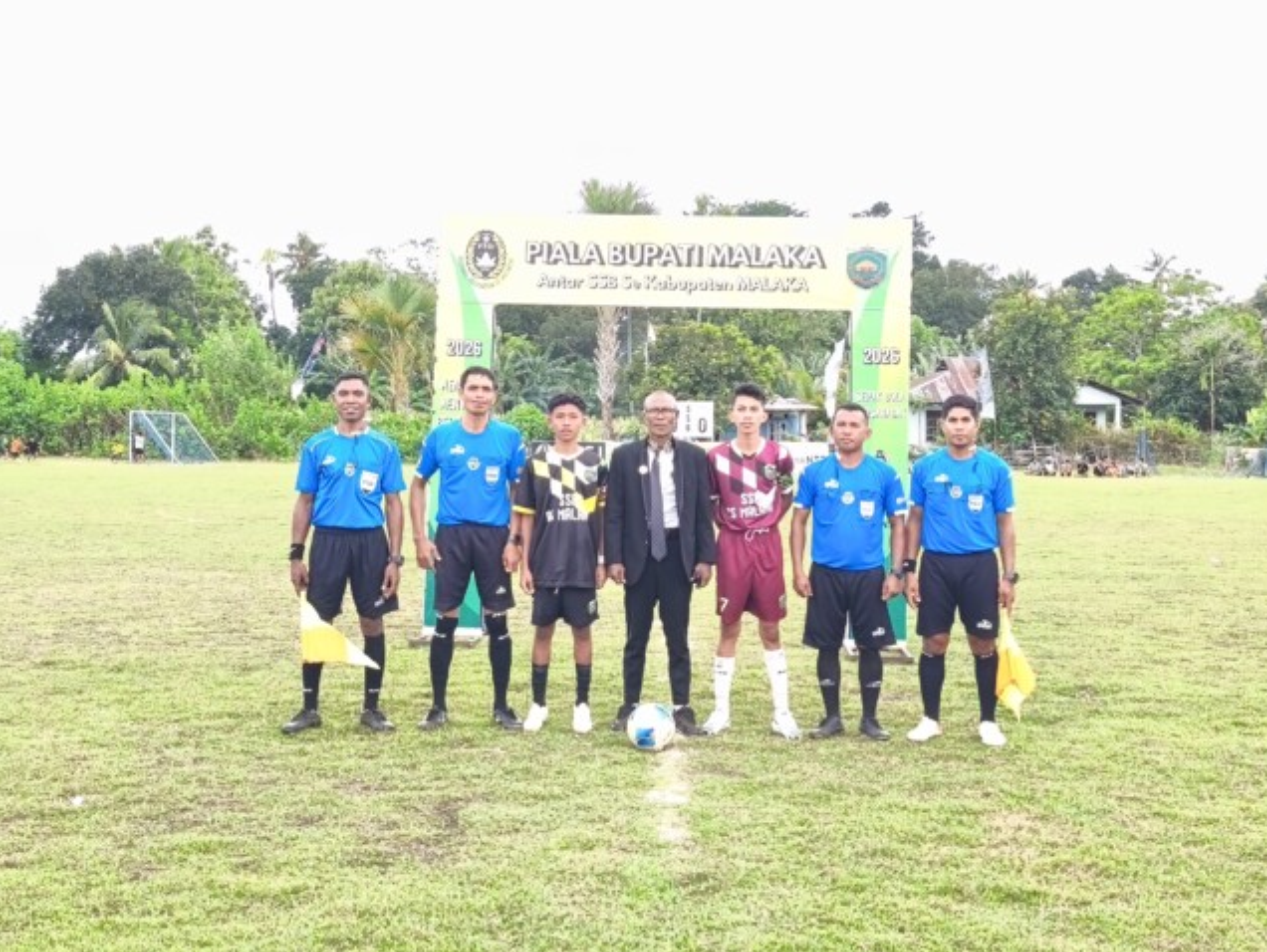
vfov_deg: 30.9
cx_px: 635
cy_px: 474
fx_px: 1722
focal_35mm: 47
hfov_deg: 40.4
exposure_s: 1/100
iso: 160
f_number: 1.65
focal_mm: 6.18
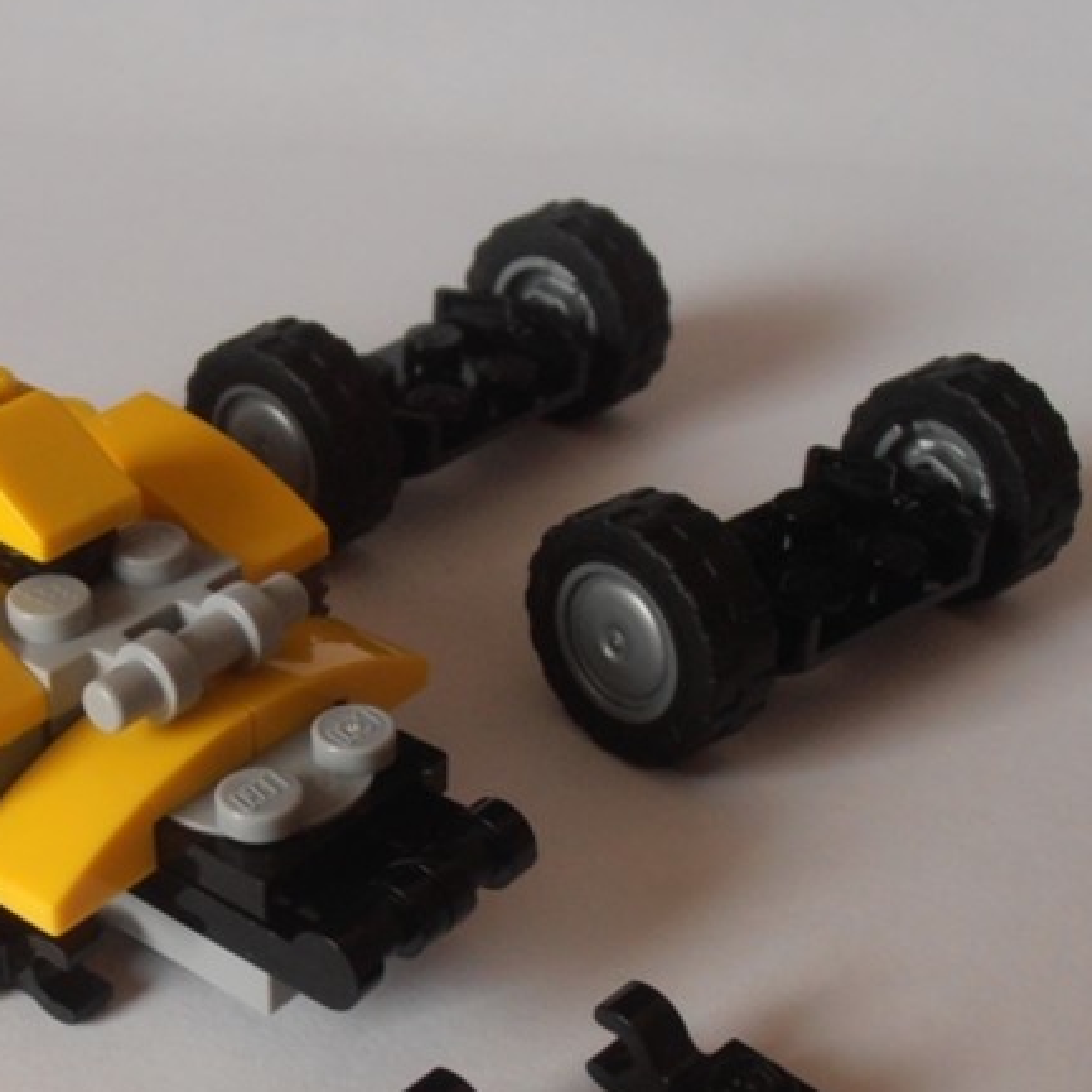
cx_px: 351
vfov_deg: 25.1
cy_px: 788
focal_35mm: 68
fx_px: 2427
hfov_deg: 25.2
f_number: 3.9
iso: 125
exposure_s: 1/20
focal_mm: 6.61
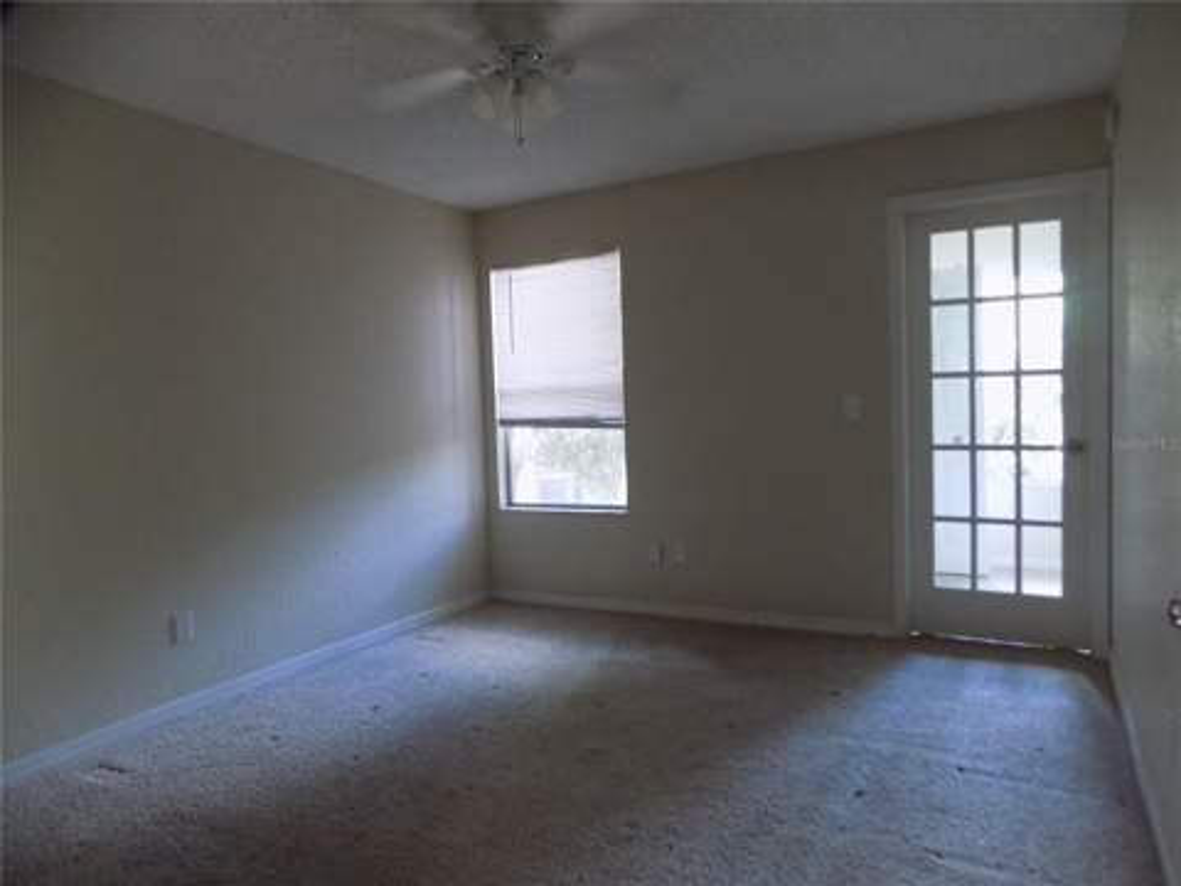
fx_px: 785
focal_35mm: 23
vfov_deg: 58.9
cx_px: 590
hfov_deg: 73.9
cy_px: 443
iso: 360
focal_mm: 4
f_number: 3.1
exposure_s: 1/30
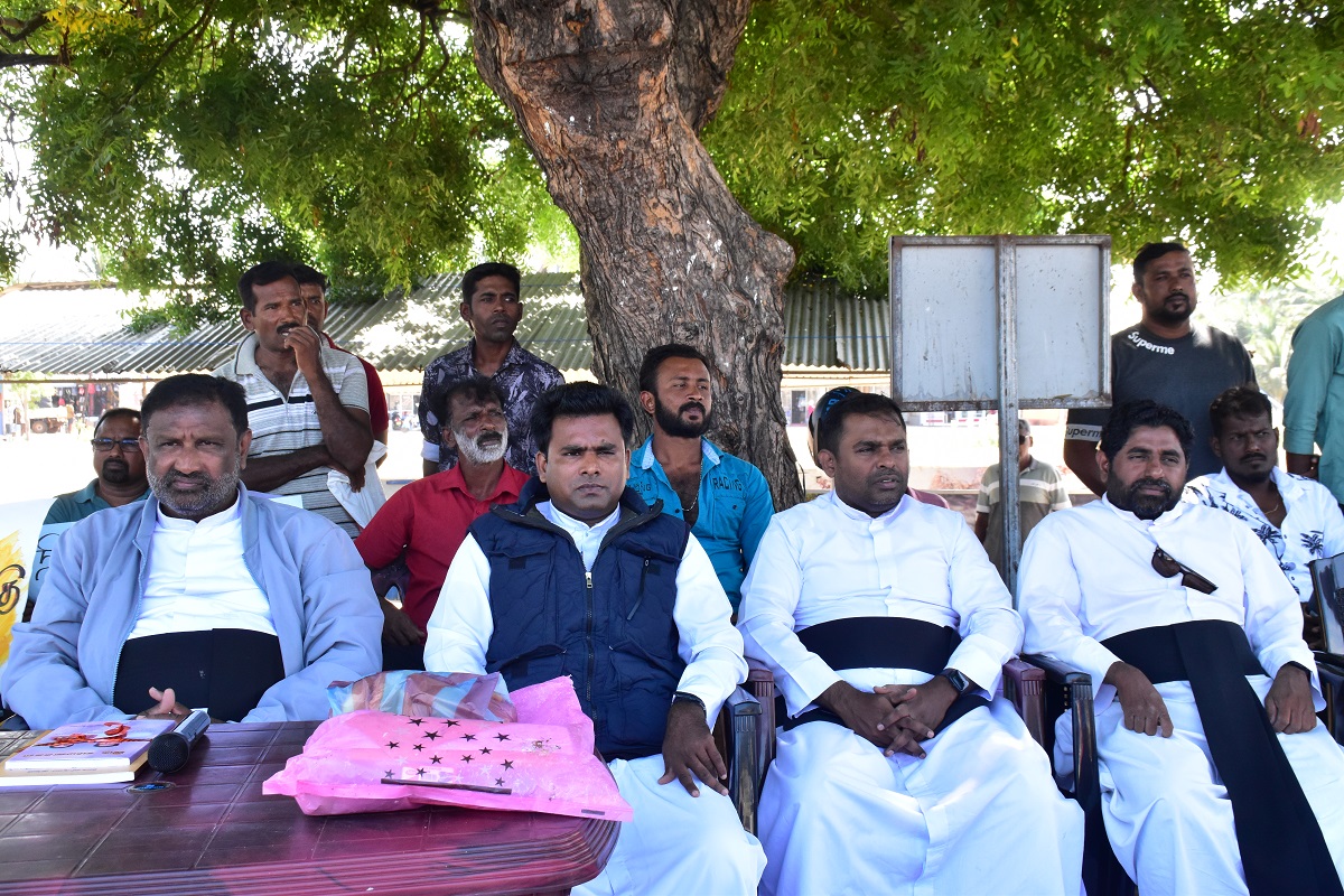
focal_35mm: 40
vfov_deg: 33.0
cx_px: 672
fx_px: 1512
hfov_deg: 47.9
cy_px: 448
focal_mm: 27
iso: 2000
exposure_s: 1/200
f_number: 11
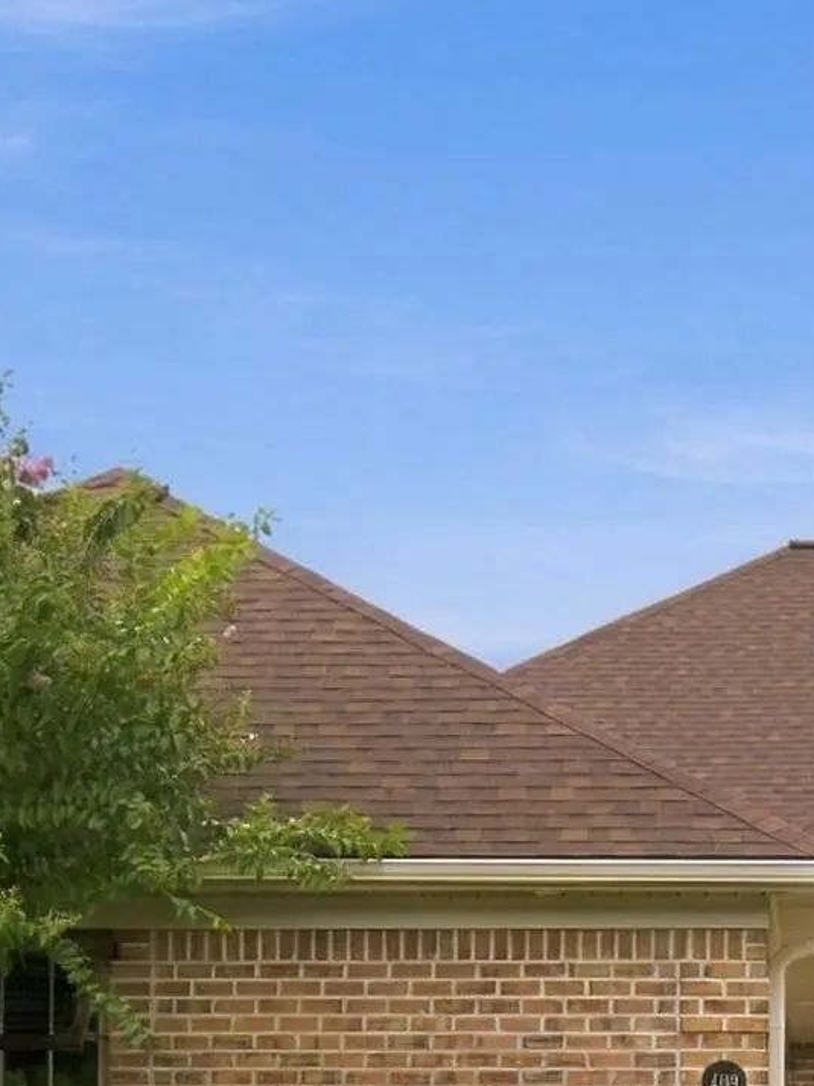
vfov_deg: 18.8
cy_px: 1144
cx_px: 806
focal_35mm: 101
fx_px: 3169
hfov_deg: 14.4
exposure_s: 1/500
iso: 100
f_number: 4
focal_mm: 25
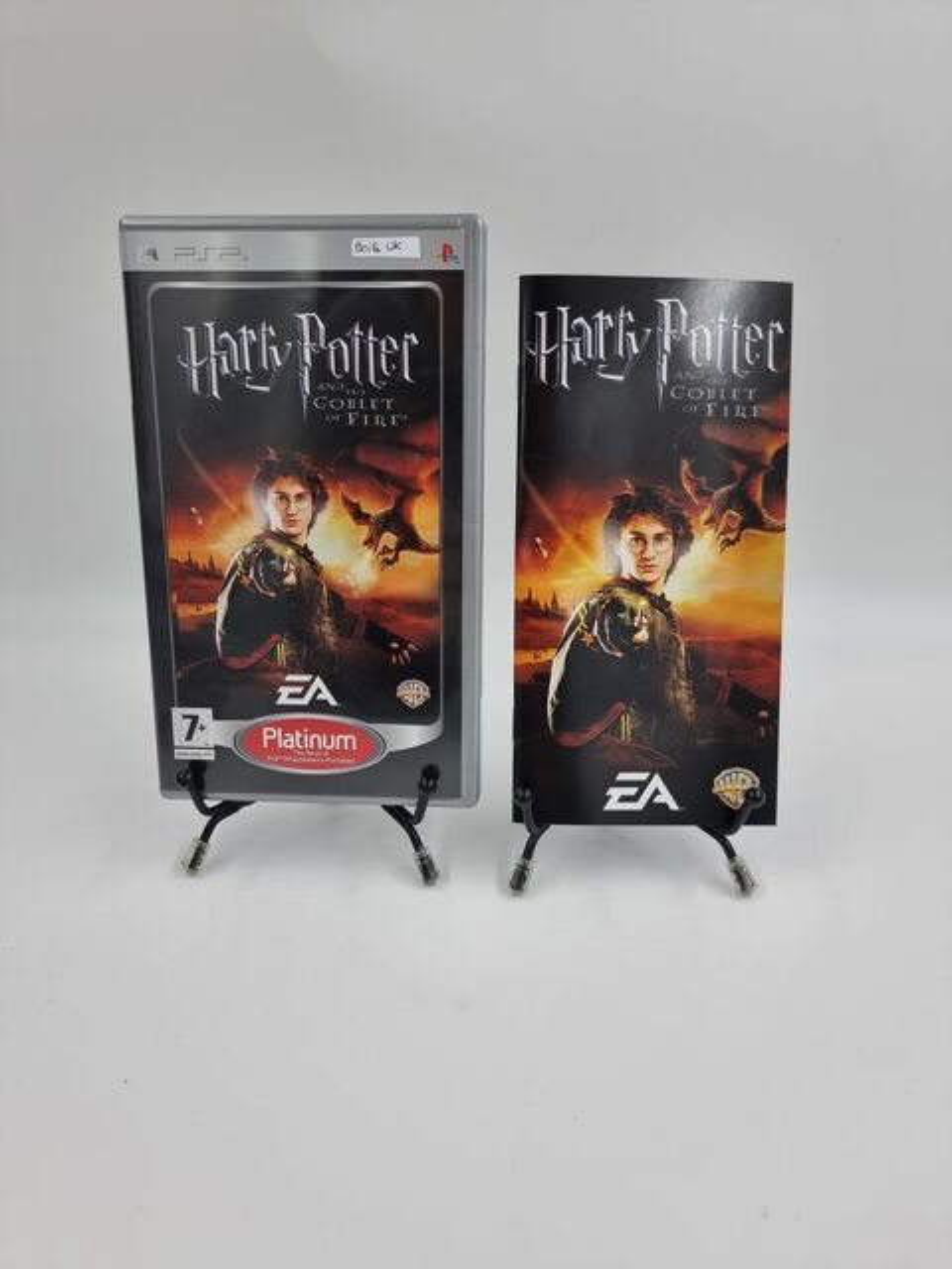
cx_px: 476
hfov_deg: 56.8
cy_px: 634
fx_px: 880
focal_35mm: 24
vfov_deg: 71.6
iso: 50
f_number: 1.8
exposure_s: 1/135
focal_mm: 6.7
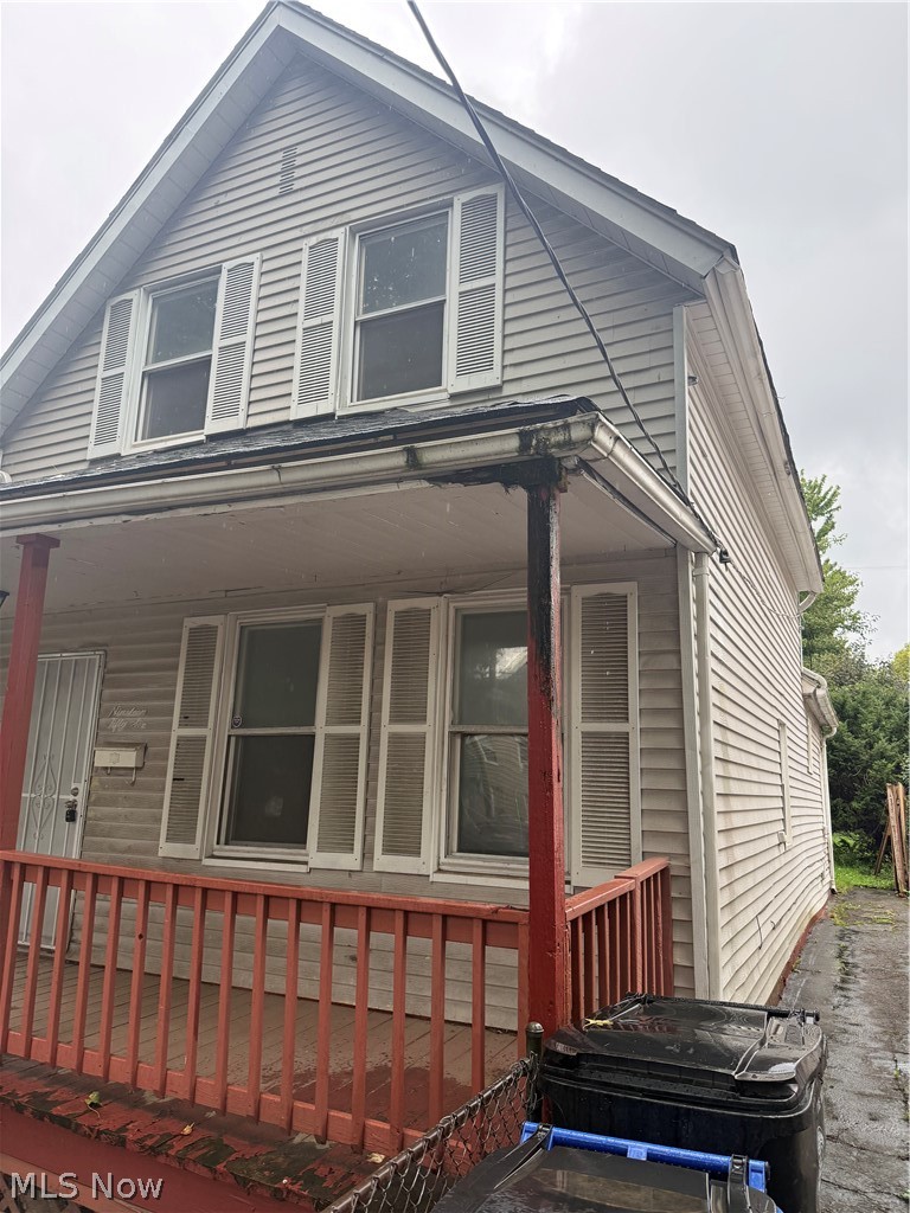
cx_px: 455
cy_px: 606
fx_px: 841
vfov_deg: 71.6
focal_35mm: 24
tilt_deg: +11.8
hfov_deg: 56.8
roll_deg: -2.4
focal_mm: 6.76
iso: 100
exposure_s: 1/374
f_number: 1.78
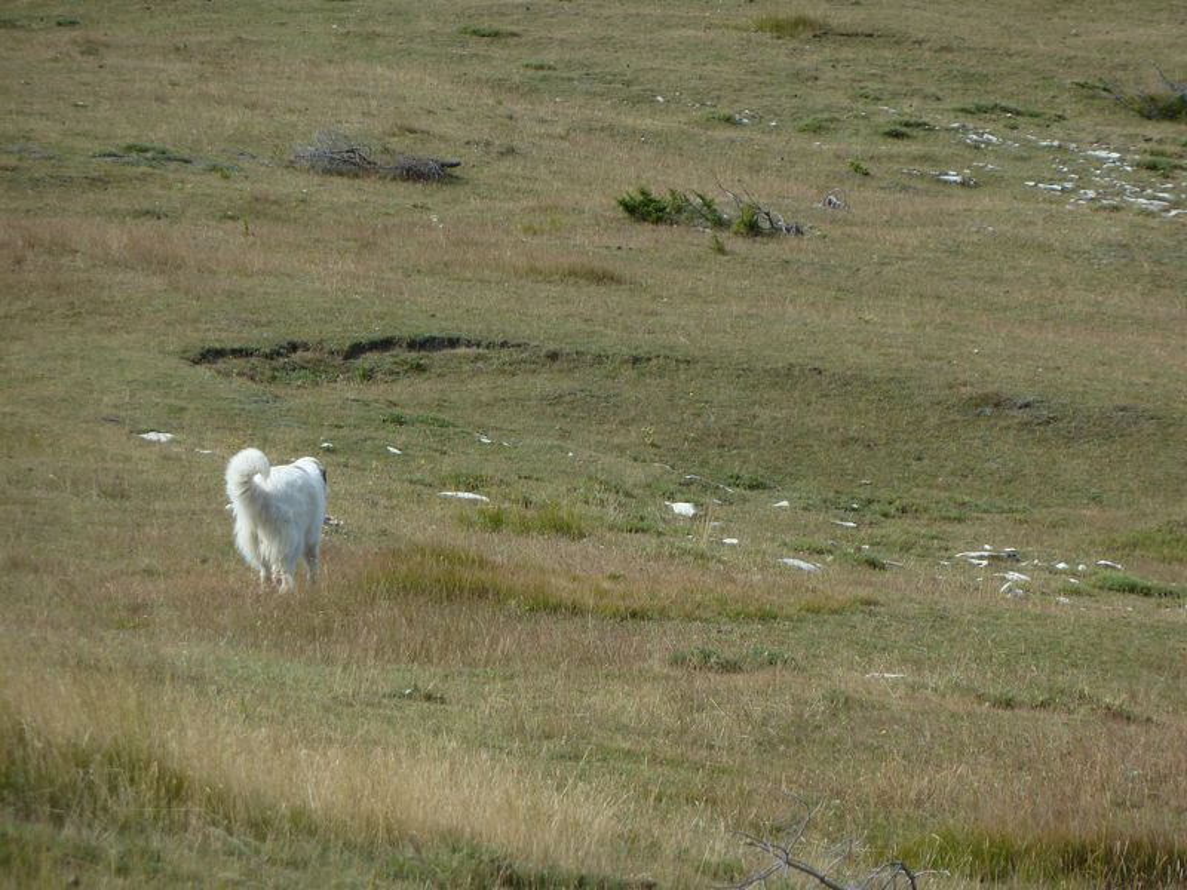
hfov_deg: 7.6
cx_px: 594
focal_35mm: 260
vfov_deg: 5.7
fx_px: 8916
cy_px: 445
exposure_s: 1/320
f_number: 4.7
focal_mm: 42.6
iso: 80
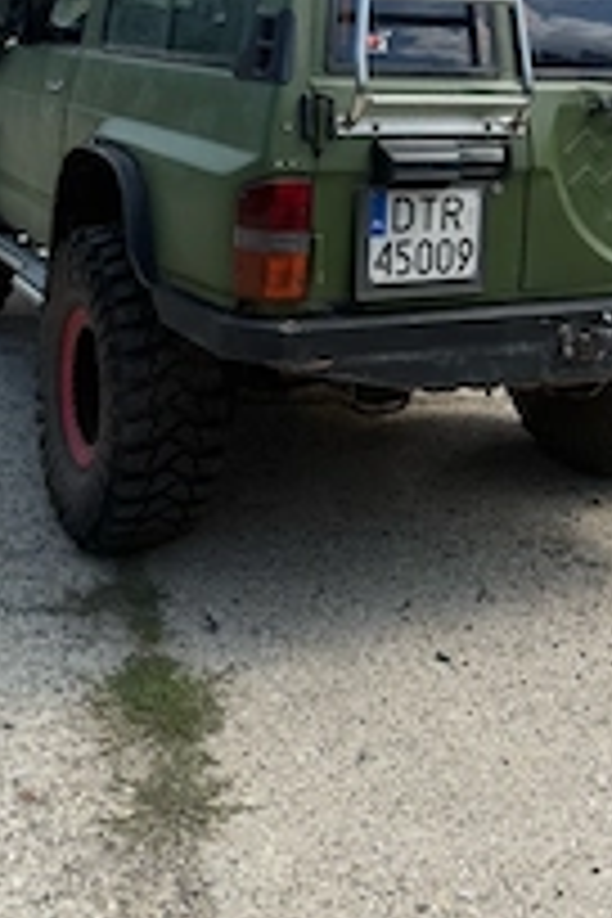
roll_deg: -3.4
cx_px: 270
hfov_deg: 27.5
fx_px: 1249
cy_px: 81
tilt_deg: -7.1
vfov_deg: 37.5
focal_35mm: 49
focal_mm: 6.76
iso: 100
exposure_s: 1/3759
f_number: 1.78
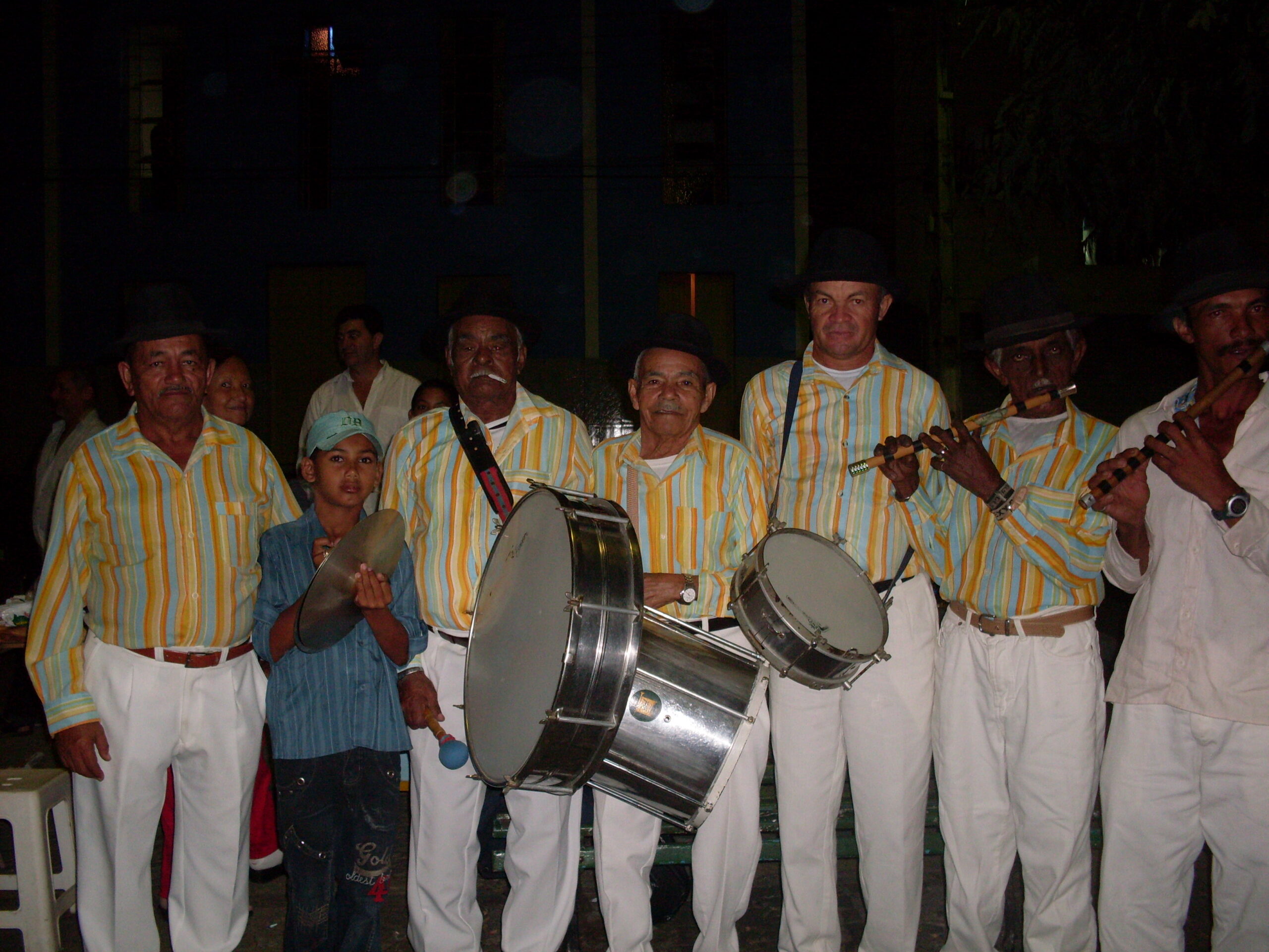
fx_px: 1393
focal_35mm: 38
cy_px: 476
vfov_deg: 37.7
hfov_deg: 49.0
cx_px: 634
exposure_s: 1/45
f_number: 2.8
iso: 100
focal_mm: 6.3
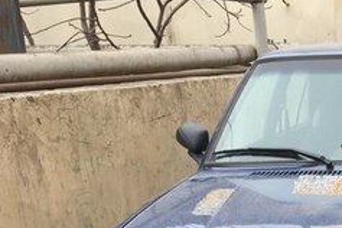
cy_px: 298
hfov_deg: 22.2
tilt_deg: -16.5
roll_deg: +1.2
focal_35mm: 84
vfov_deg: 15.5
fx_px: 798
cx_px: 418
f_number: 2.2
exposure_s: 1/370
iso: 32
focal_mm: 4.15
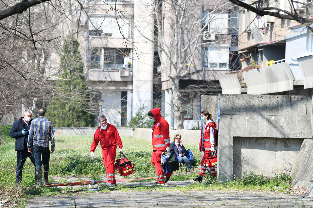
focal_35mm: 200
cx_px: 156
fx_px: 1739
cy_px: 104
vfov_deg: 6.9
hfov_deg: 10.3
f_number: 7.1
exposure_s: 1/1000
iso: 640
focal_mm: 200
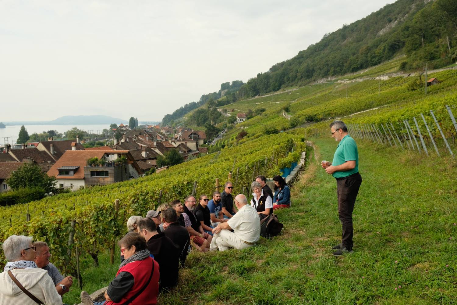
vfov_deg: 41.1
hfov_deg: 58.7
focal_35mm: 32
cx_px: 228
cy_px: 152
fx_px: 406
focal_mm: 21.4
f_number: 5.6
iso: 400
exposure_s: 1/680
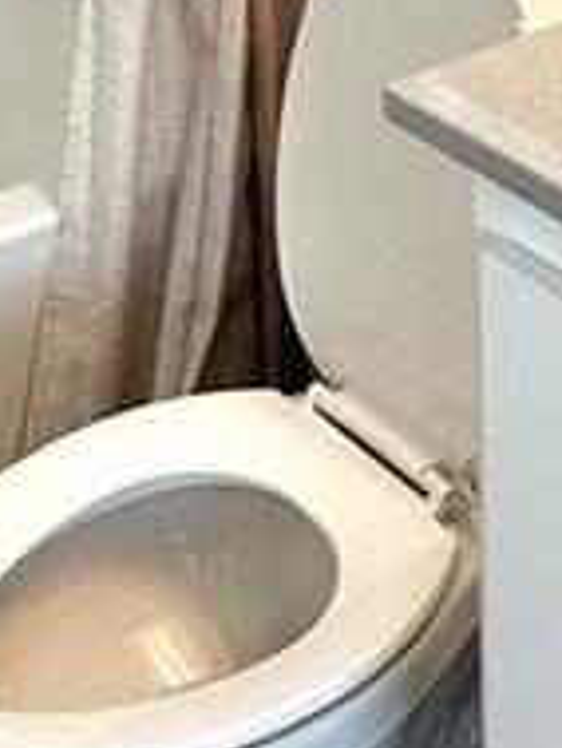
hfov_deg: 16.6
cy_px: -712
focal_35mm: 89
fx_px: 1924
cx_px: 289
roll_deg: +0.2
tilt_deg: -0.8
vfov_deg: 16.9
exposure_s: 1/120
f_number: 2.2
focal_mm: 2.22
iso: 64
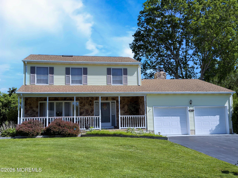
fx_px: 261
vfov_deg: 37.7
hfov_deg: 49.0
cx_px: 119
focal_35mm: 38
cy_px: 89
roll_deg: +2.0
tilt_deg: +6.6
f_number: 1.78
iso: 64
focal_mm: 6.76
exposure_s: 1/3311
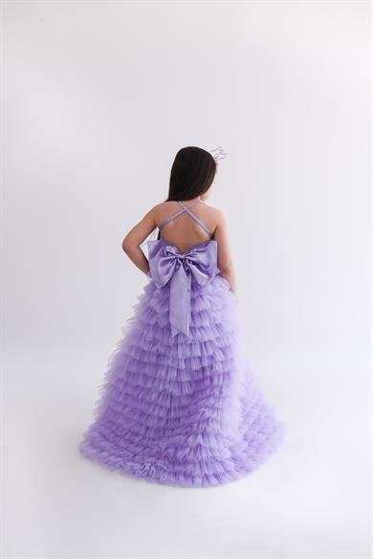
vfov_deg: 54.4
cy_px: 280
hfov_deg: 37.9
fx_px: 544
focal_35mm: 35
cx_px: 186
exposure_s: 1/125
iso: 640
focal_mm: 35
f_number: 8
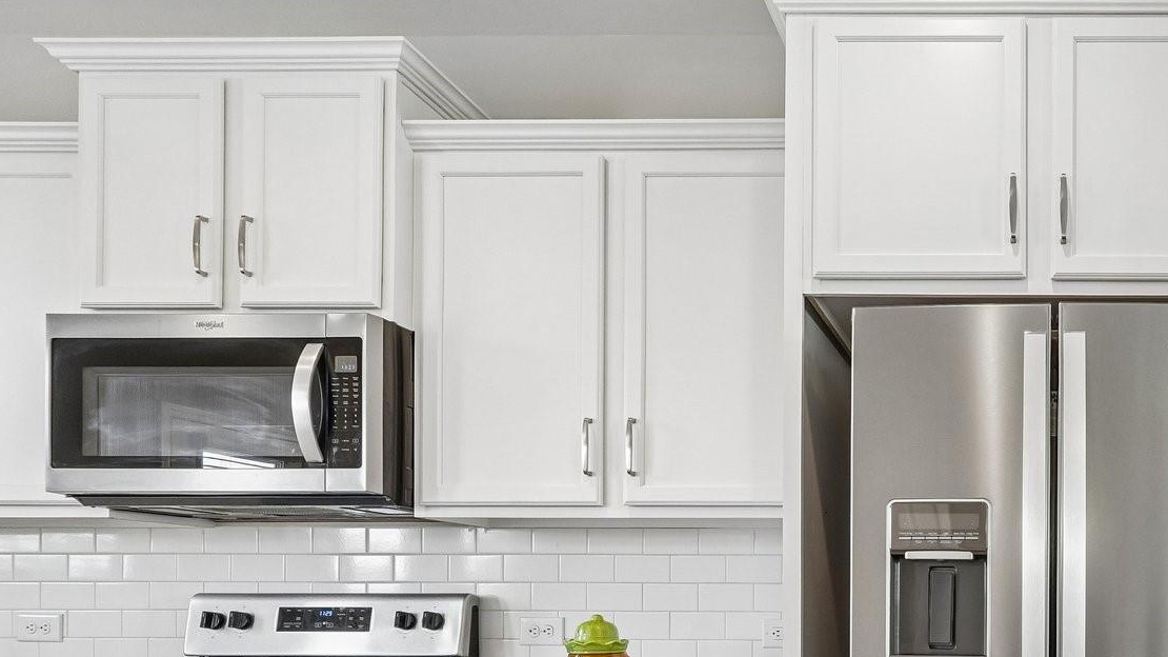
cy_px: 612
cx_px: 1021
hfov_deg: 58.0
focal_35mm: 29
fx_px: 898
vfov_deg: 37.1
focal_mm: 10
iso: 400
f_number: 8
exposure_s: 1/8
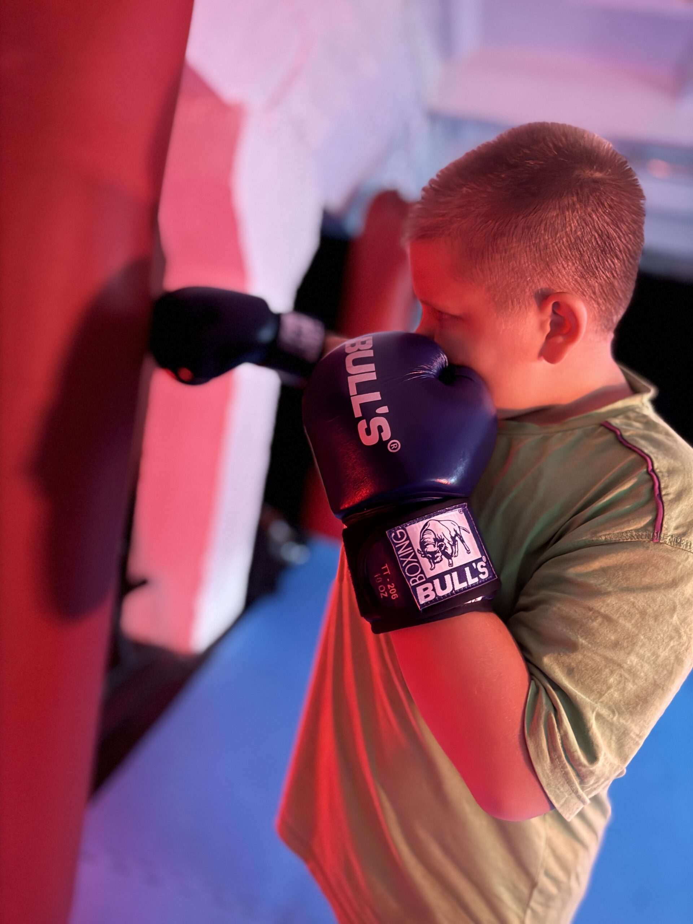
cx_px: 346
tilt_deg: -9.7
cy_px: 462
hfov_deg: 56.8
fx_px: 641
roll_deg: -10.7
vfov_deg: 71.6
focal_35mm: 24
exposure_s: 1/20
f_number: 1.78
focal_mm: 6.76
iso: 1600
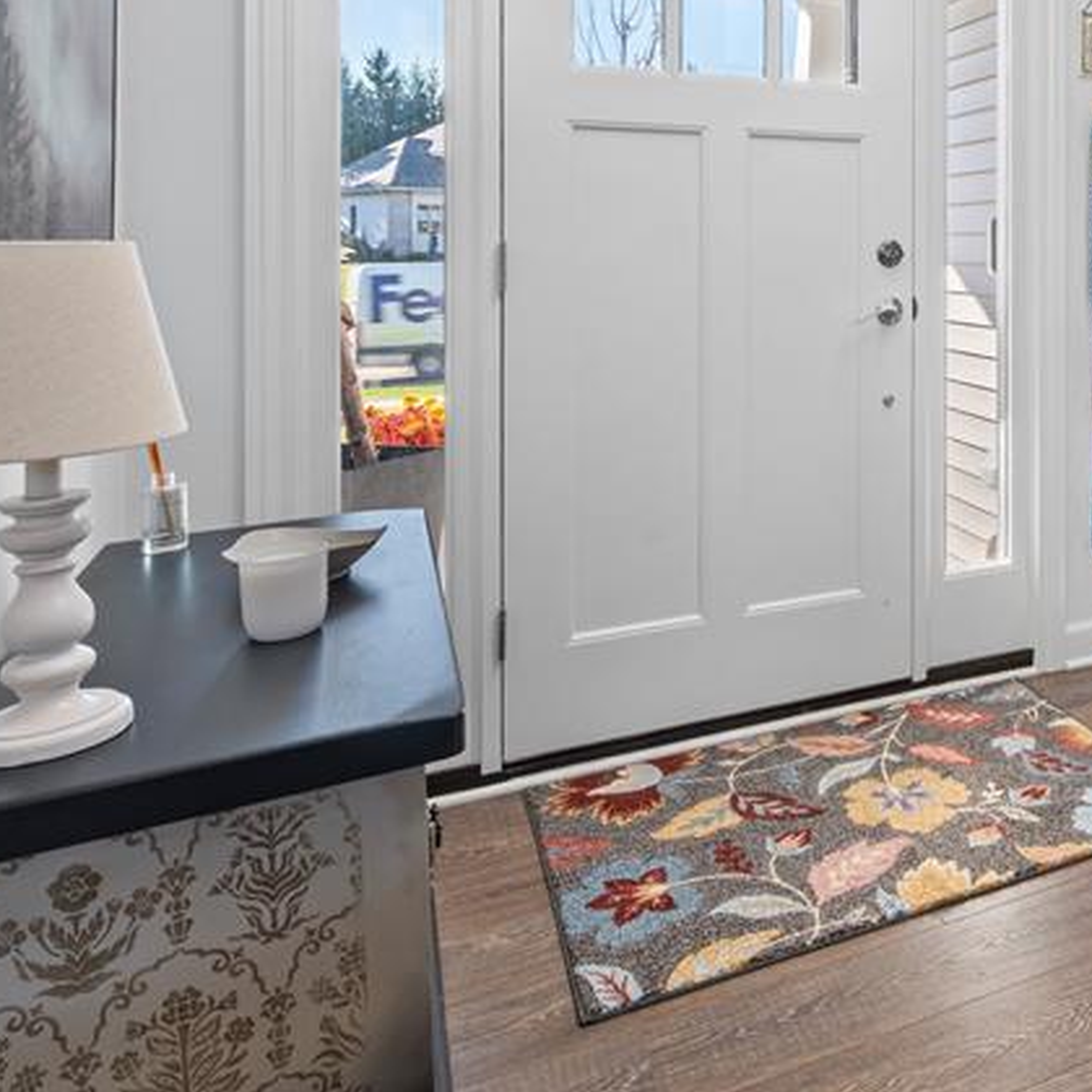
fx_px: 1035
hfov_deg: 48.9
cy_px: 318
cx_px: 1006
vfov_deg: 53.9
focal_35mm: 29
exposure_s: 1/4
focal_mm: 14
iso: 100
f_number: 11
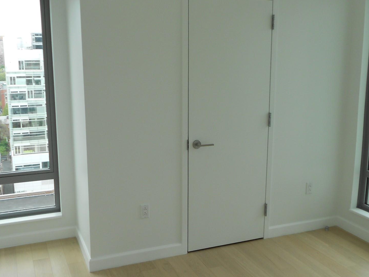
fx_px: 437
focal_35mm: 41
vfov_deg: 35.1
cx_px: 184
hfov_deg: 45.8
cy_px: 143
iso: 80
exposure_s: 1/125
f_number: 3.4
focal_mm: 5.1
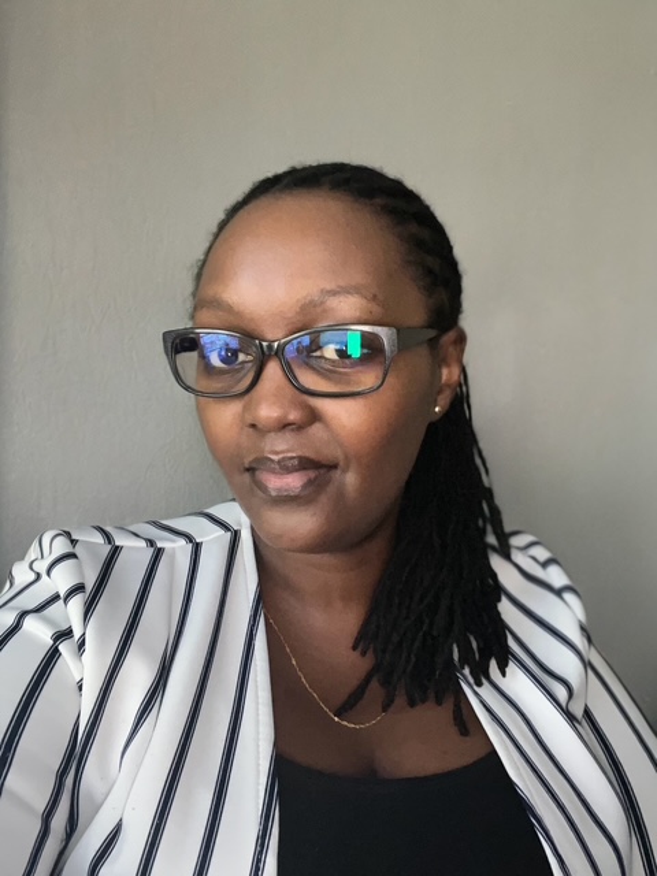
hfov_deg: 46.8
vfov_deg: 60.0
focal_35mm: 30
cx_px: 328
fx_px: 759
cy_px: 438
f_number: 2.2
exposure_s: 1/29
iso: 400
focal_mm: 2.71
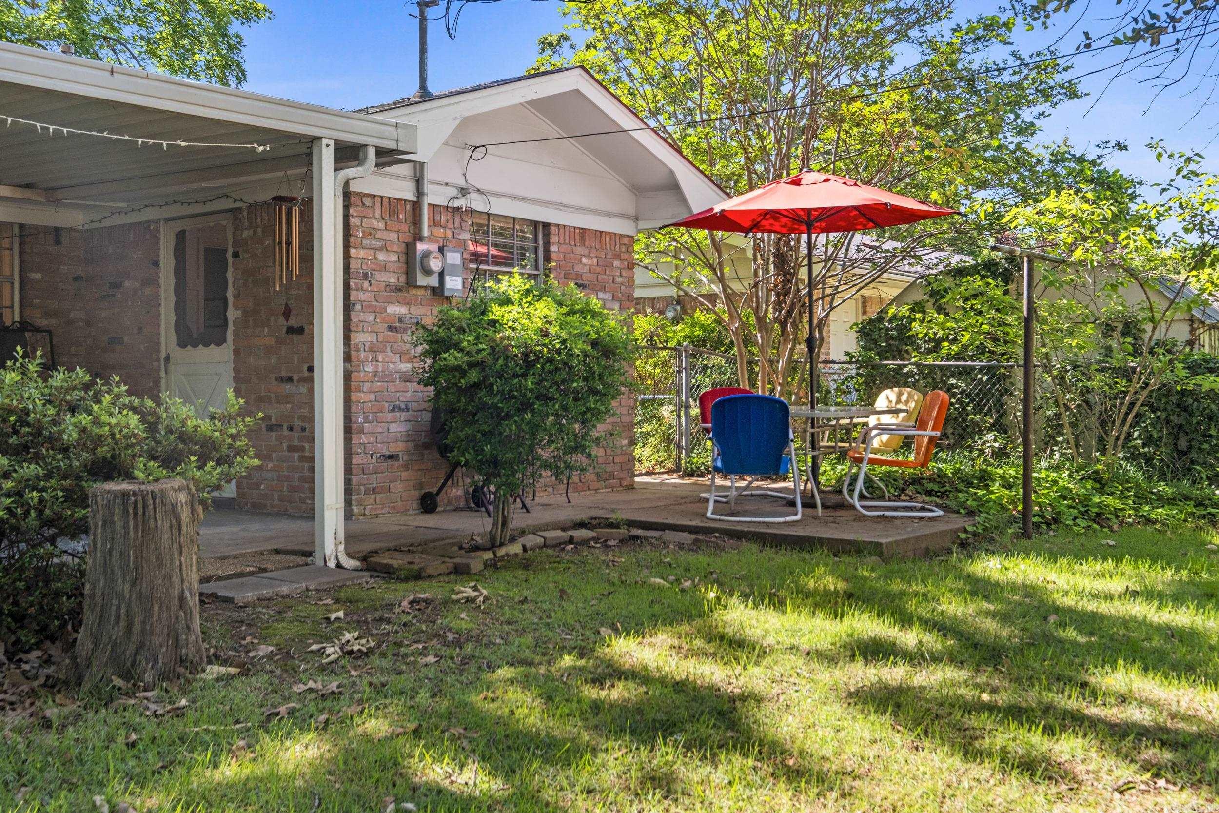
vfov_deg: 36.9
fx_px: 1219
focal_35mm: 36
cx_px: 610
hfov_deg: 53.1
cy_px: 406
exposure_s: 1/50
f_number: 7.1
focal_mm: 24
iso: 400
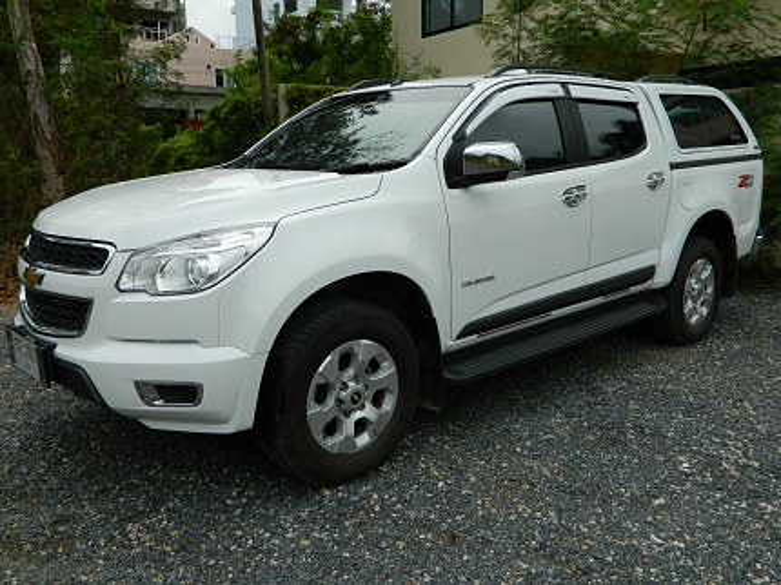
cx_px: 390
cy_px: 292
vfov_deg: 45.4
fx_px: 699
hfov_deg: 58.4
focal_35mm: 31
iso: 80
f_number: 3.2
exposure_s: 1/800
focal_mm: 5.6
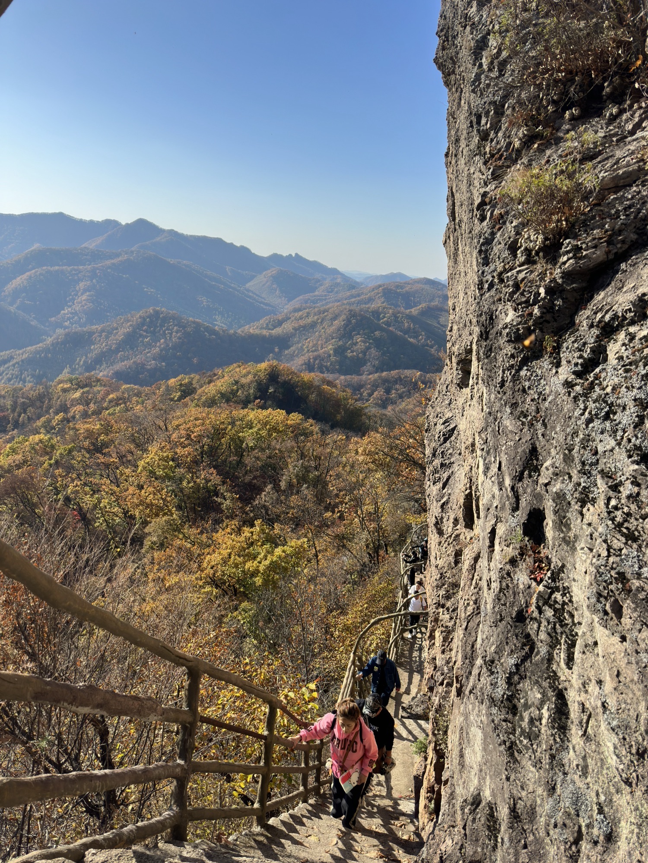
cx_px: 324
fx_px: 599
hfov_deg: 56.8
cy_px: 432
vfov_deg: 71.6
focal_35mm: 24
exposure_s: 1/4049
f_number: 1.78
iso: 100
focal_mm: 6.86
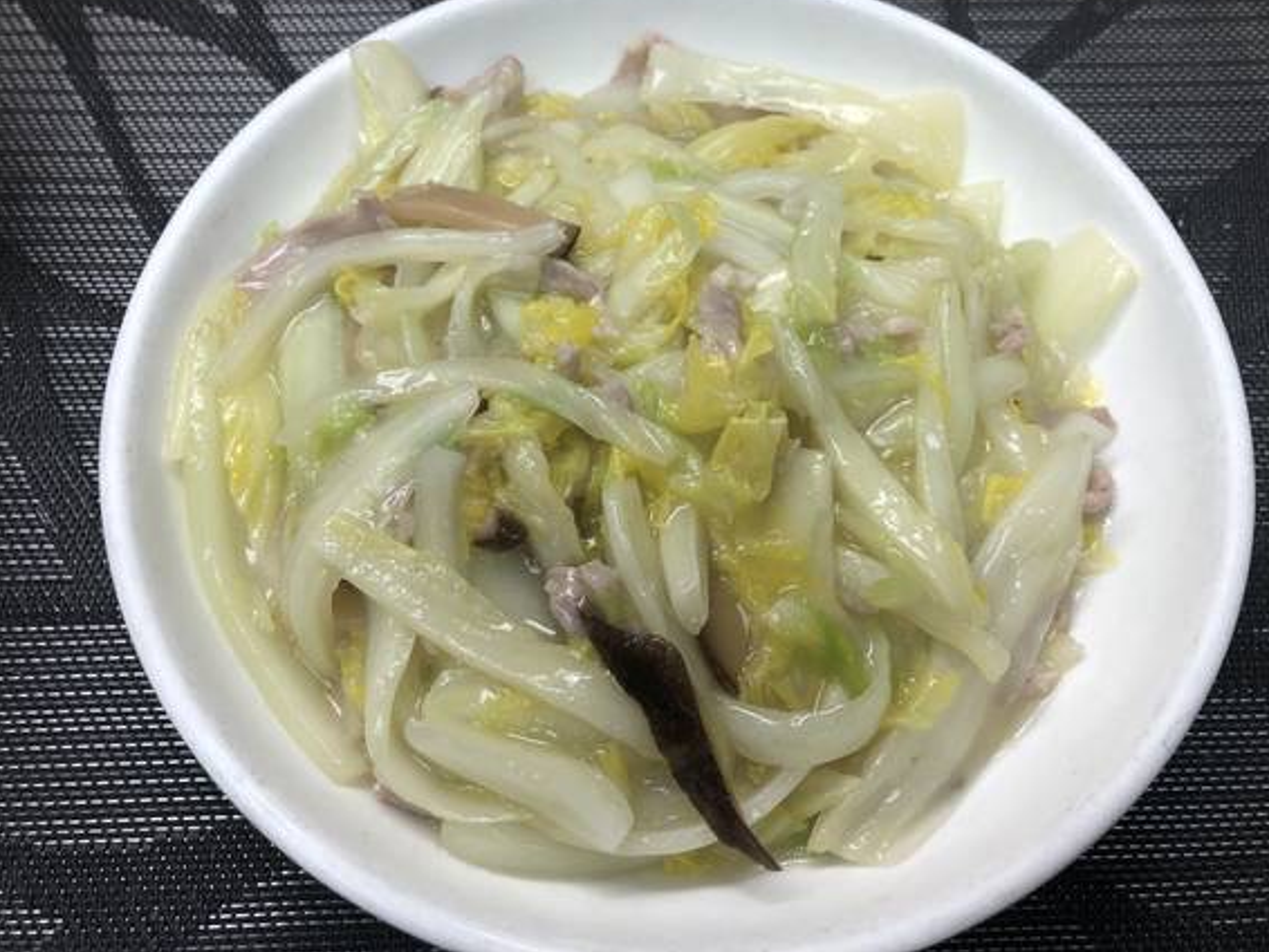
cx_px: 639
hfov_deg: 61.6
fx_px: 1064
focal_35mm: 29
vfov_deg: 48.3
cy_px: 461
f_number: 1.8
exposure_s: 1/120
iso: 50
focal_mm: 4
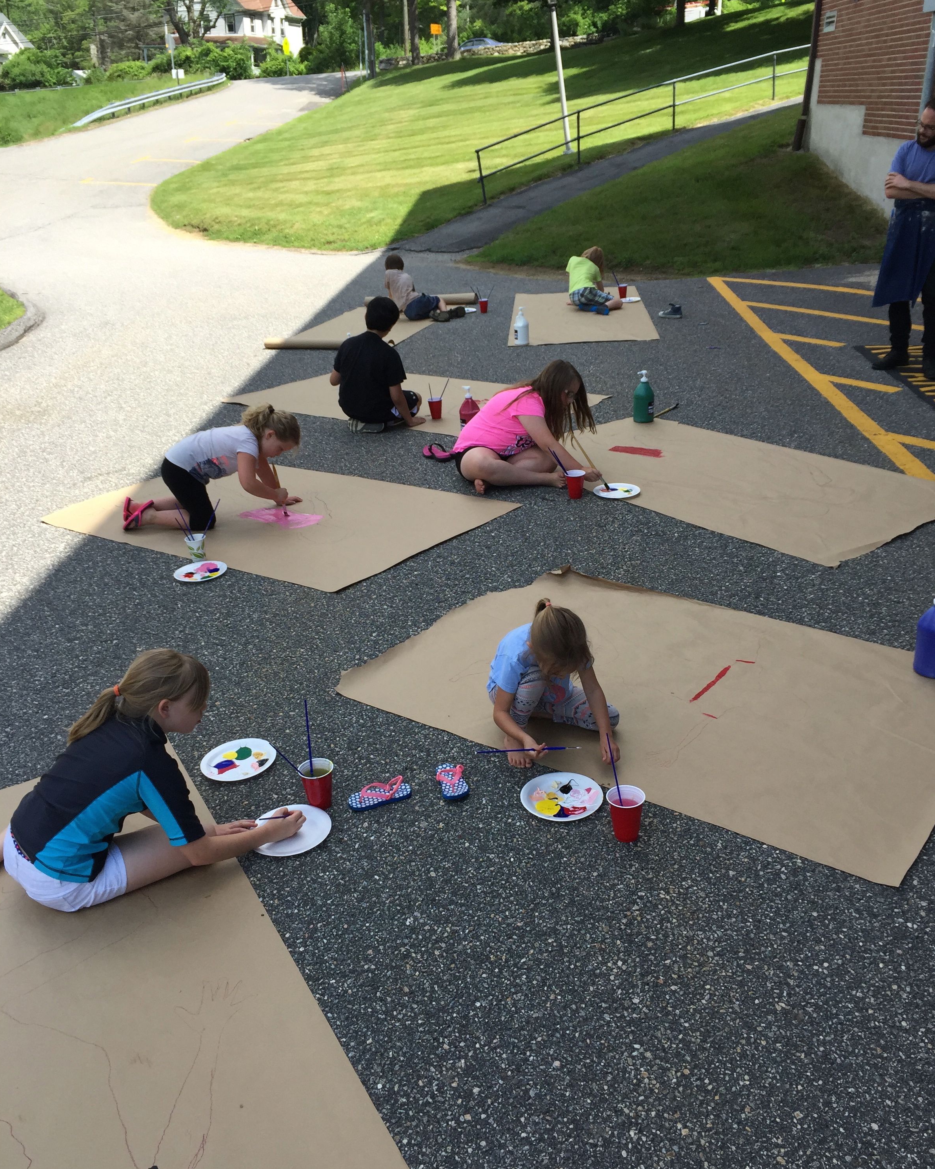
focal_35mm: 31
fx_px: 1072
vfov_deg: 57.2
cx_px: 457
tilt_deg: -22.4
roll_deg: -0.2
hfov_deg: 47.1
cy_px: 595
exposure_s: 1/1130
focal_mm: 4.15
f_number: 2.2
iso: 32
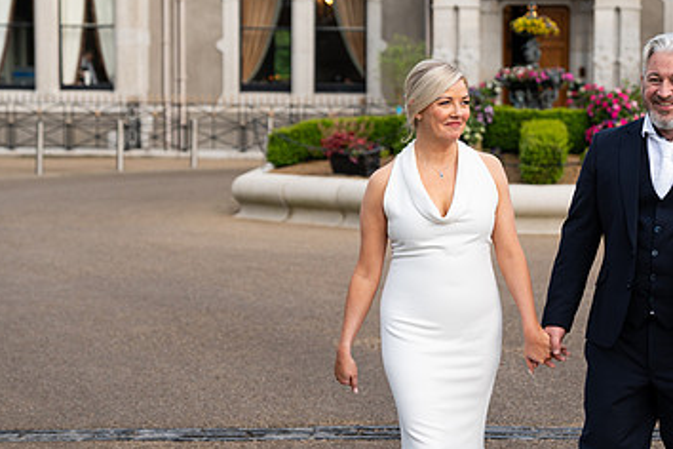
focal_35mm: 90
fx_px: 1682
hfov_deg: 22.4
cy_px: 203
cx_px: 494
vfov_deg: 15.2
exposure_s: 1/200
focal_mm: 55
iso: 125
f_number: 2.8
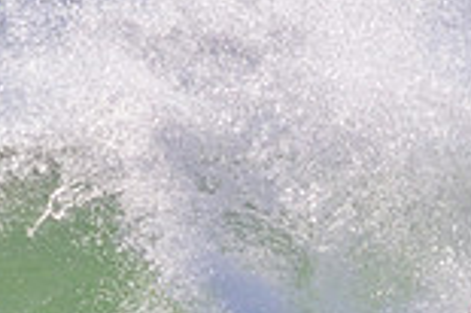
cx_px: 471
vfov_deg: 0.5
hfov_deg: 0.7
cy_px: 451
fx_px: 39208
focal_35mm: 3000
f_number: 11
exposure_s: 1/2000
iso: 1000
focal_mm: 800
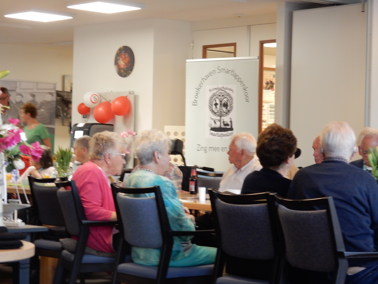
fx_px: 1081
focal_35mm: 99
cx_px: 189
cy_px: 142
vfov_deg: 14.9
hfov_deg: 19.8
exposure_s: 1/15
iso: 400
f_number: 5.3
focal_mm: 17.6
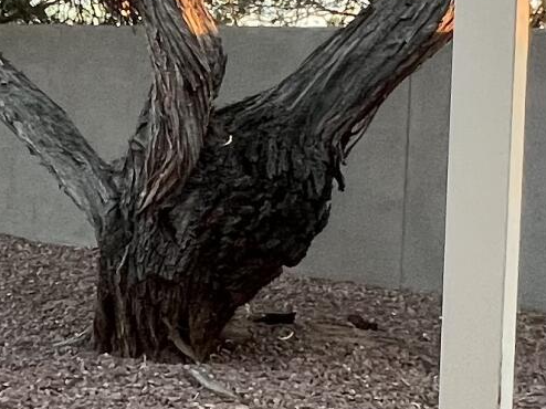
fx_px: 1245
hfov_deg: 24.6
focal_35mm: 79
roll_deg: -1.1
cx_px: 168
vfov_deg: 18.6
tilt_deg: -3.5
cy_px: 148
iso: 250
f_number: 1.8
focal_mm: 1.57
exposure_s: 1/120
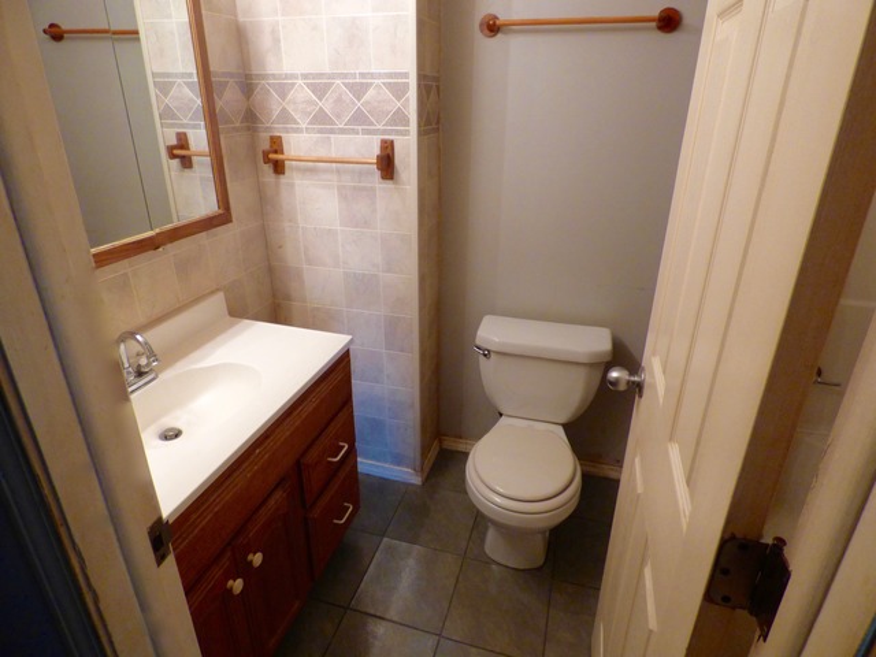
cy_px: 328
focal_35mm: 20
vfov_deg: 66.0
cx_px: 438
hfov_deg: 81.7
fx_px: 506
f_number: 2.8
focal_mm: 3.58
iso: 320
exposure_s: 1/60
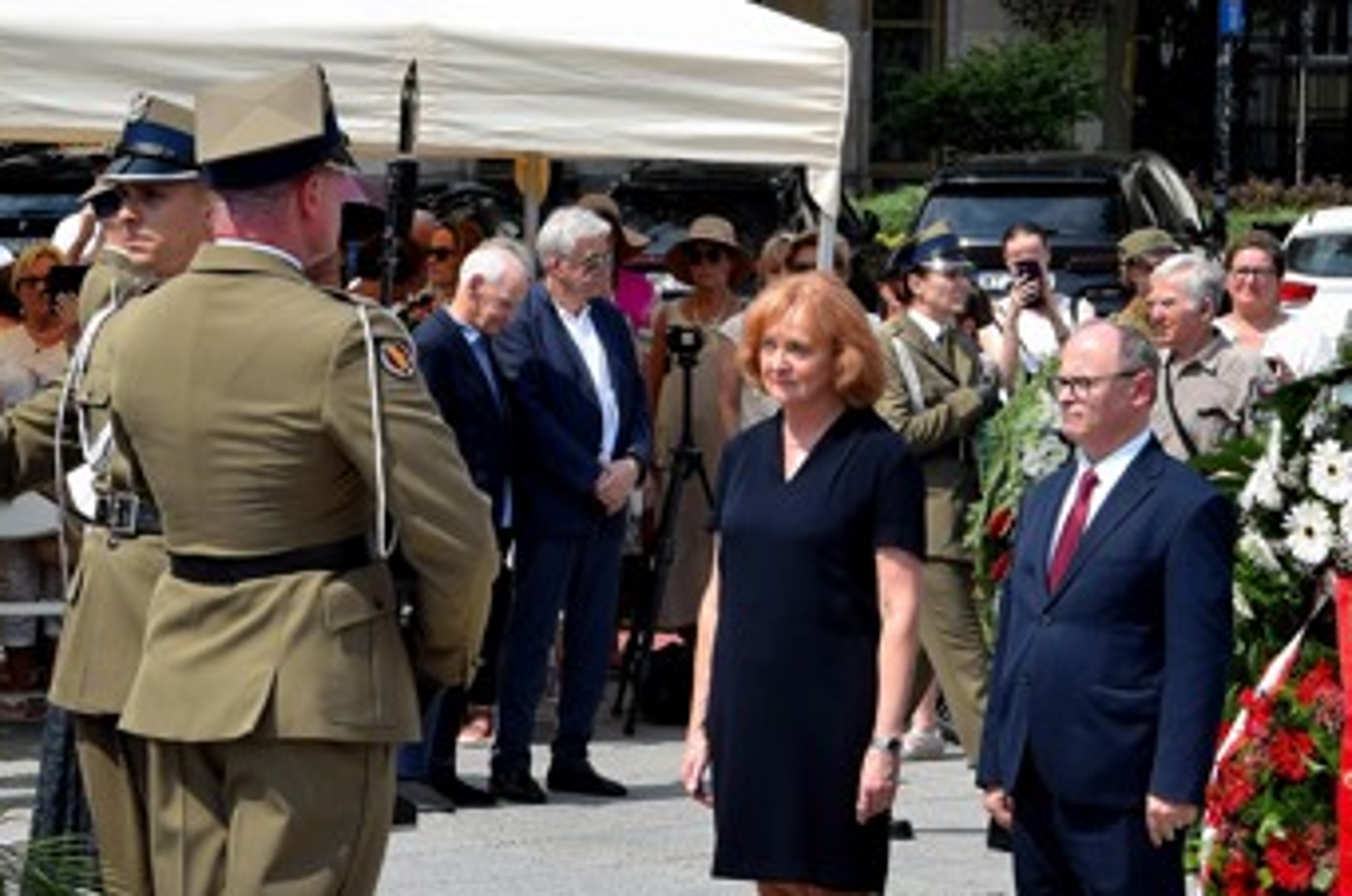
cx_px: 509
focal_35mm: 164
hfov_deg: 12.5
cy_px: 632
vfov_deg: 8.3
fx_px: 6148
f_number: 10
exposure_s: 1/400
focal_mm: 50
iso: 200
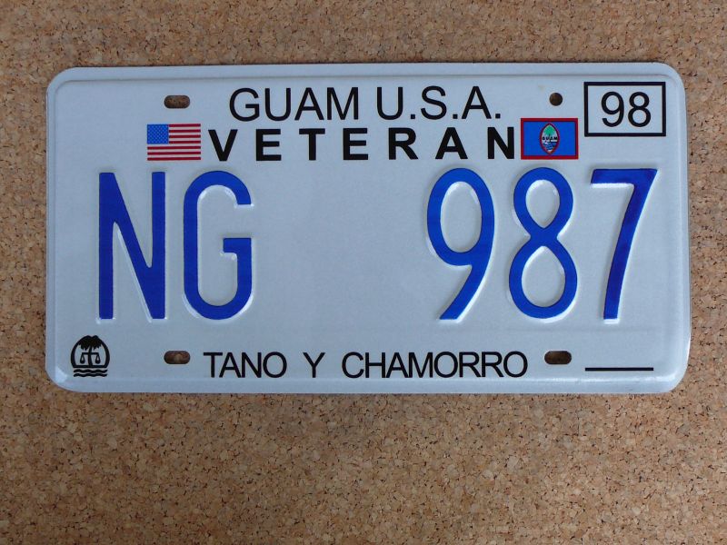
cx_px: 364
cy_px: 272
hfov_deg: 38.9
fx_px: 1029
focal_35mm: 49
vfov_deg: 29.7
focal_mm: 7.3
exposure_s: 1/30
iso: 125
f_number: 3.4
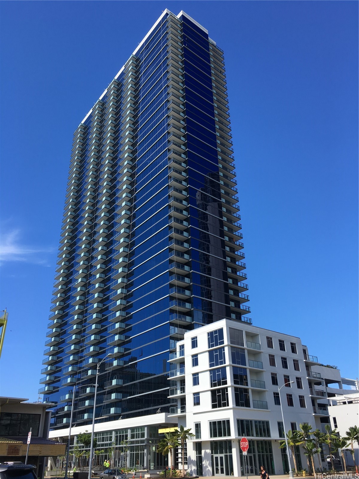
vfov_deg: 61.7
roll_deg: +1.3
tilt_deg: +29.4
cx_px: 180
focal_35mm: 29
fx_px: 401
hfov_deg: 48.2
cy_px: 240
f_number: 2.2
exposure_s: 1/962
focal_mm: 4.15
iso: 25
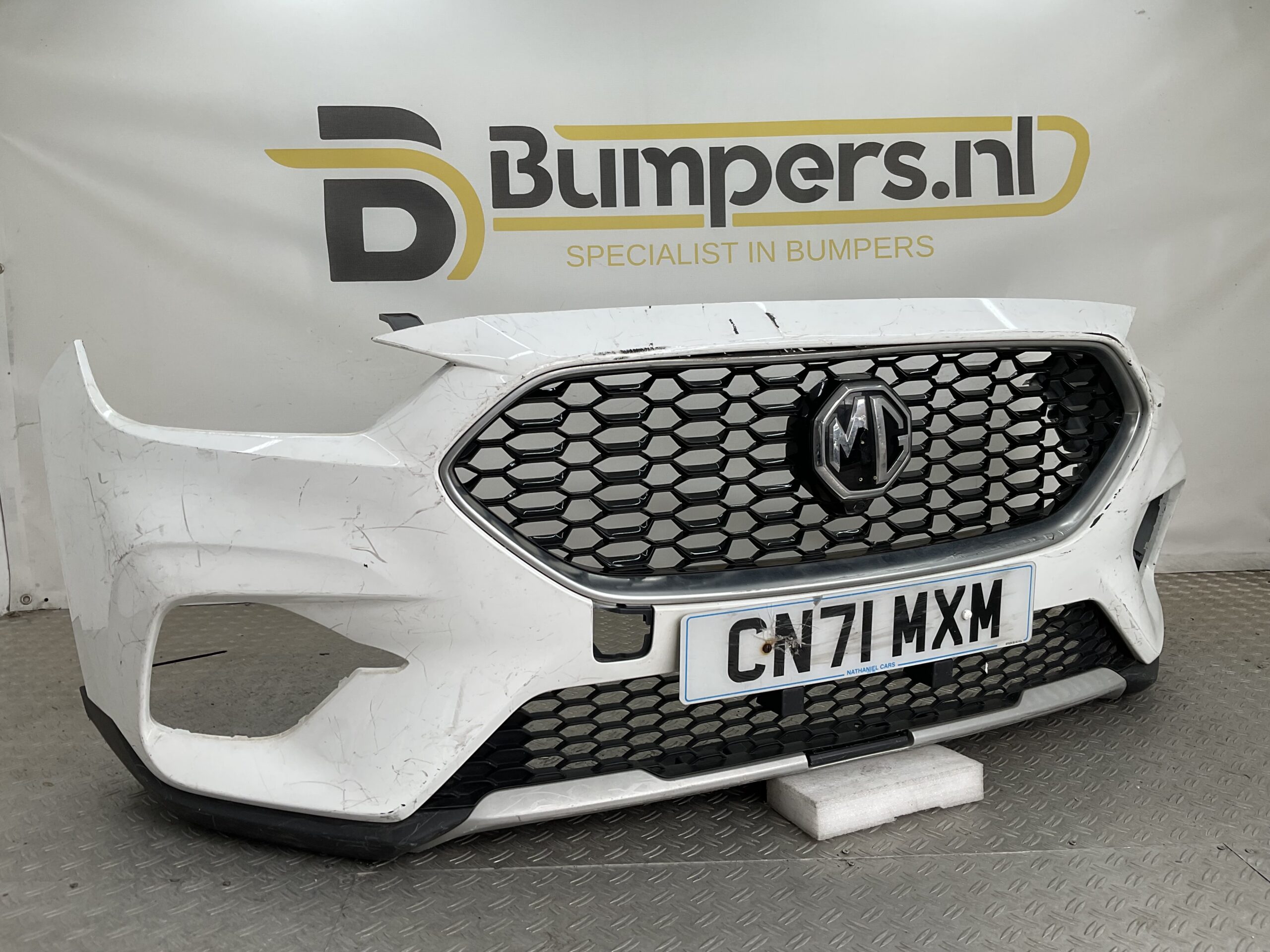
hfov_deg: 61.7
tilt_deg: -7.9
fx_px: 1064
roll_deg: +0.5
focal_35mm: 29
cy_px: 476
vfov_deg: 48.2
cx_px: 635
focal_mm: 3
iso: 16
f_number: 1.8
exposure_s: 1/254
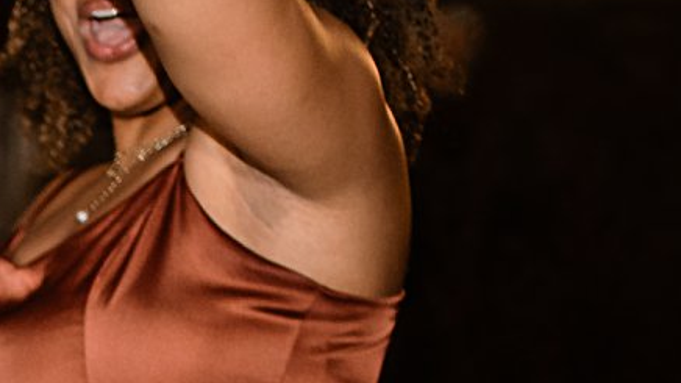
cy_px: 801
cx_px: -551
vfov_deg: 6.8
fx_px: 3105
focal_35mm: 172
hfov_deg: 11.6
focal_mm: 35
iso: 2500
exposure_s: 1/125
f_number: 1.8
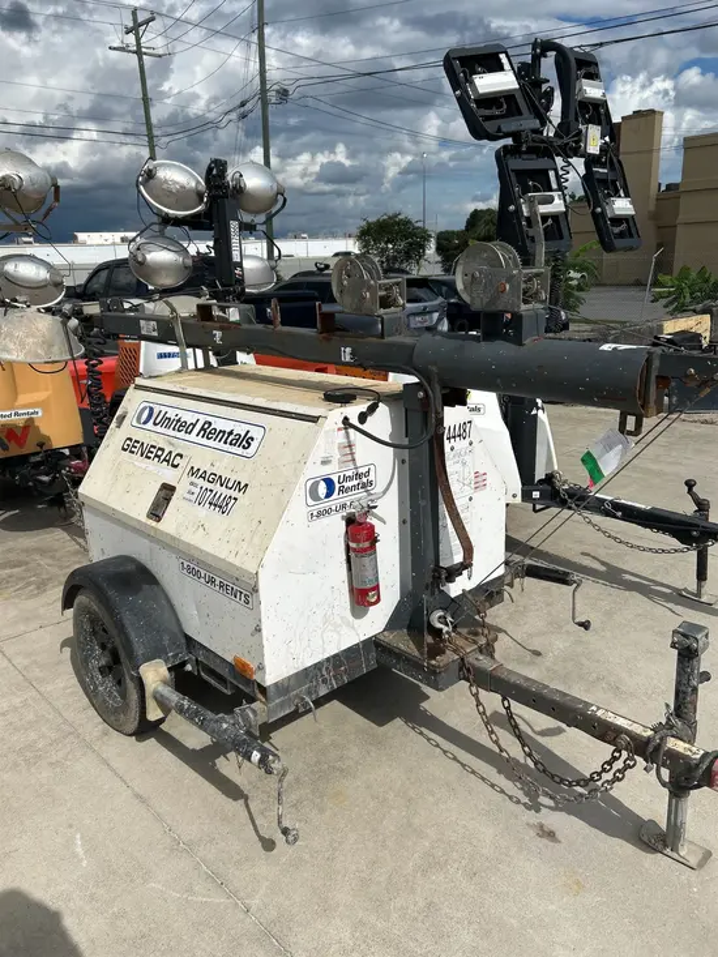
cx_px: 359
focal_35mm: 26
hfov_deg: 53.1
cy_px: 478
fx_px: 719
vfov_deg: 67.3
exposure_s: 1/10309
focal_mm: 5.7
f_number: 1.5
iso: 50
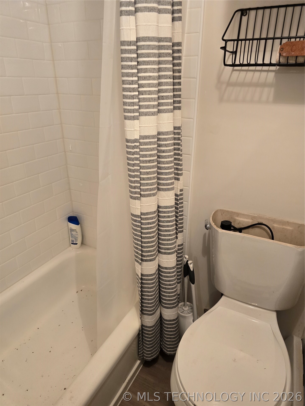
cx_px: 152
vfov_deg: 73.9
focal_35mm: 23
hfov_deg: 58.9
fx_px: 270
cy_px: 203
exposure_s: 1/120
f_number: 1.7
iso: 400
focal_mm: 6.3
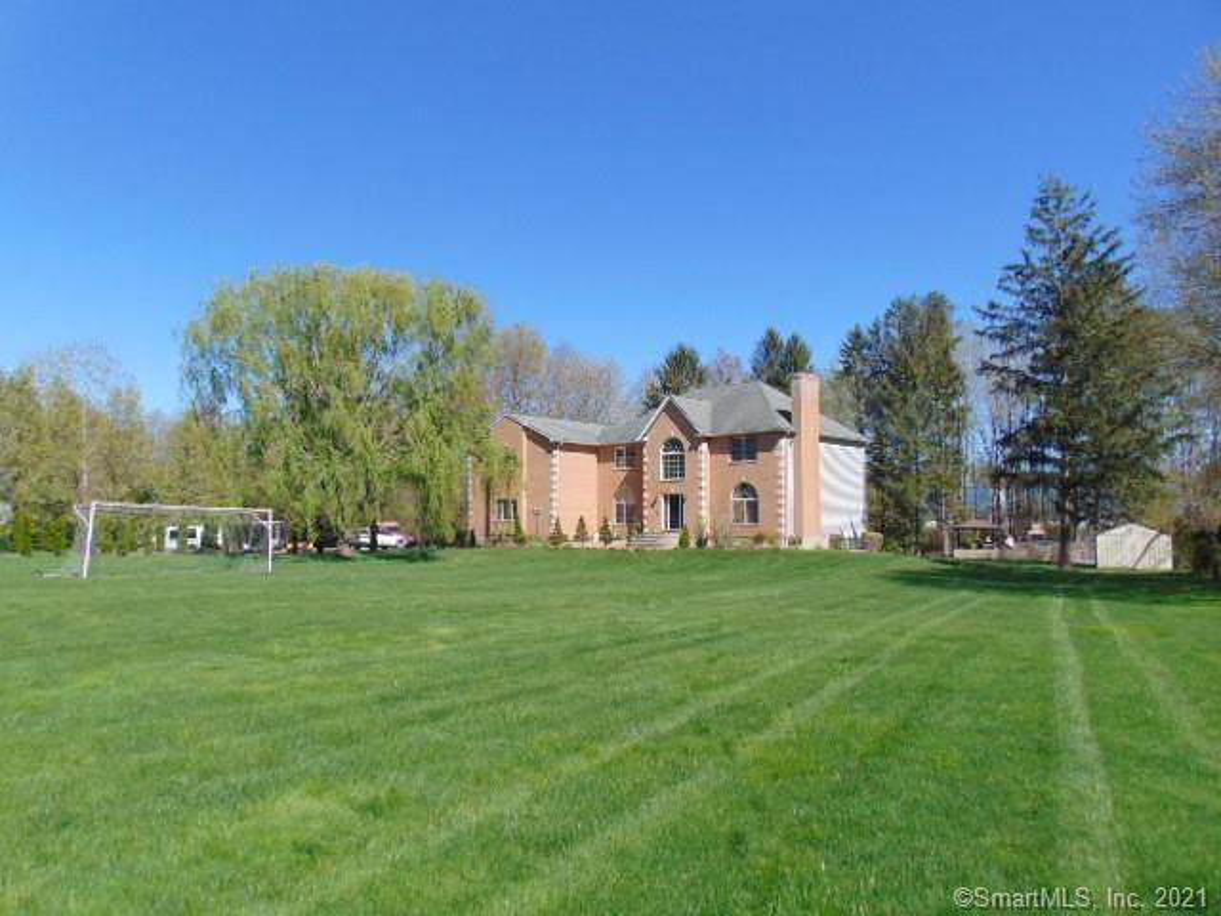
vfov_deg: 54.9
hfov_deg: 69.4
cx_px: 610
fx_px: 882
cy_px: 458
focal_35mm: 25
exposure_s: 1/200
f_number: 7.7
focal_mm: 4.5
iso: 80
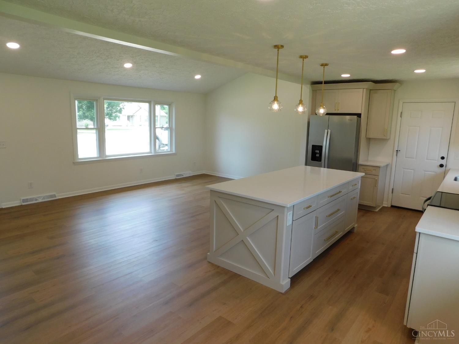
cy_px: 172
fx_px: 305
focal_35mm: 23
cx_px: 230
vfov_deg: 58.9
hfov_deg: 73.9
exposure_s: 1/80
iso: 125
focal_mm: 4
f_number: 3
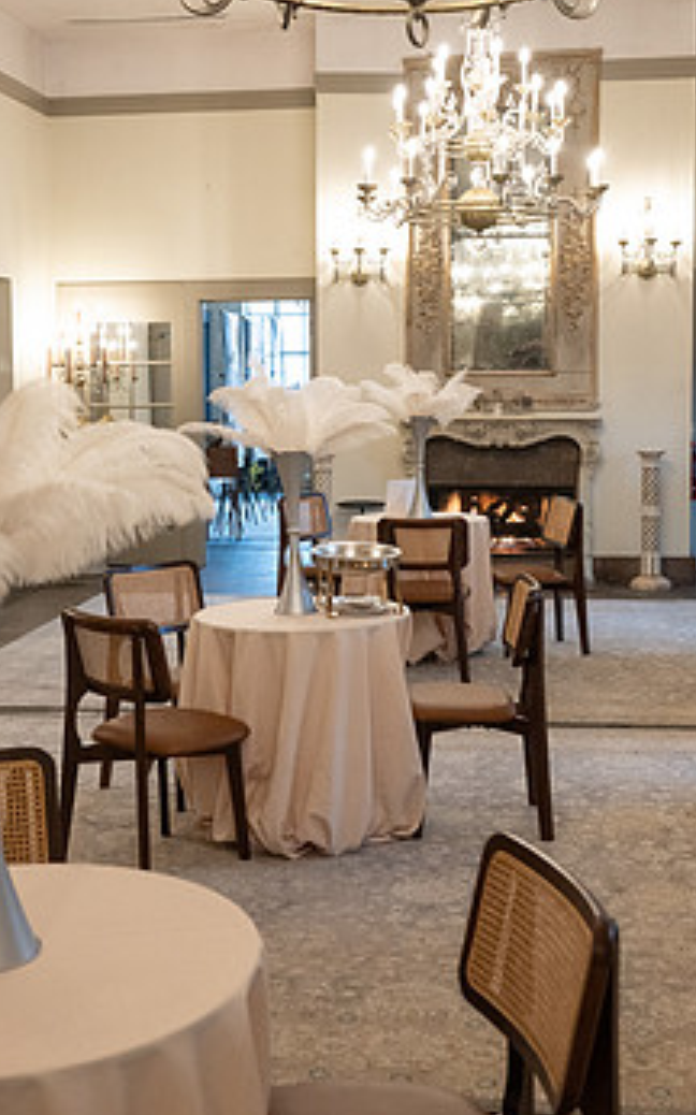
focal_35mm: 49
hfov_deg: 26.2
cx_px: 251
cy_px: 496
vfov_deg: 41.0
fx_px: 1488
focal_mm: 37
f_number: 4.5
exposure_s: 1/125
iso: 4000
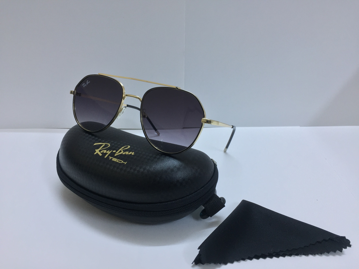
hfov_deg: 61.7
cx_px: 180
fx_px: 301
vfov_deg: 48.2
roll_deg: -1.8
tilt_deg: -24.2
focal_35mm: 29
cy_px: 134
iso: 64
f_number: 2.2
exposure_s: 1/30
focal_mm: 4.15
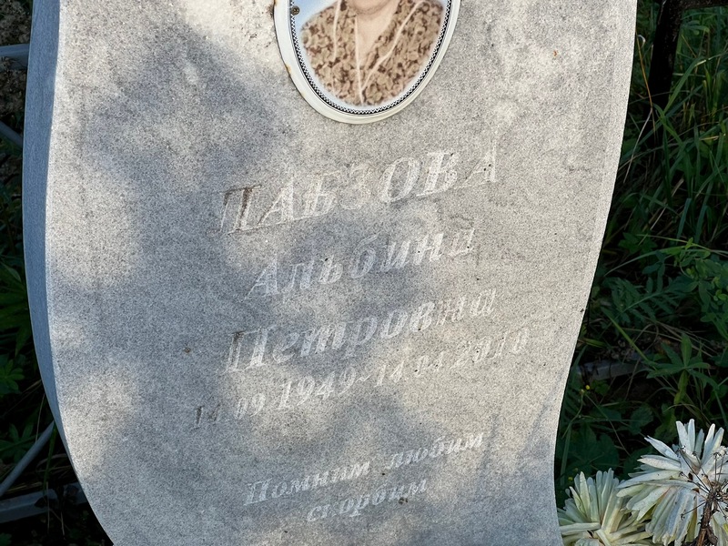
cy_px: 273
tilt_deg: -30.5
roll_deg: +0.6
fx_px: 1619
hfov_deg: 25.3
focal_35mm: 77
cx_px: 364
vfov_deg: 19.1
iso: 32
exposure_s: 1/224
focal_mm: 9
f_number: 2.8
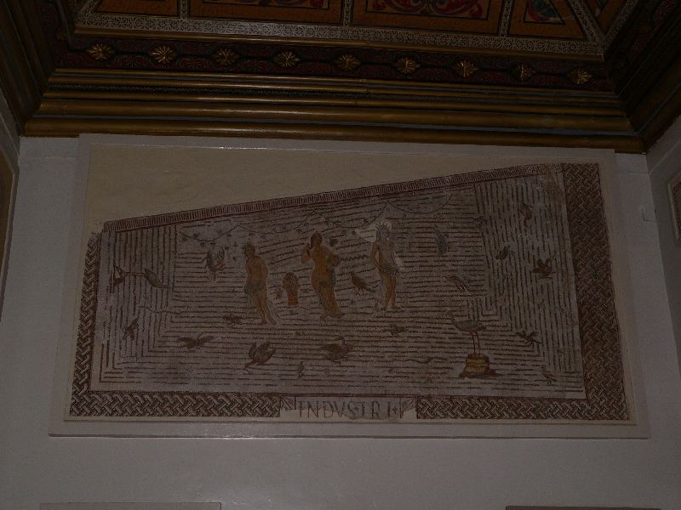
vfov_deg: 32.2
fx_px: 885
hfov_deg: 42.1
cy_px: 255
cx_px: 340
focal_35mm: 45
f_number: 2.8
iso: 80
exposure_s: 1/60
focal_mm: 7.6
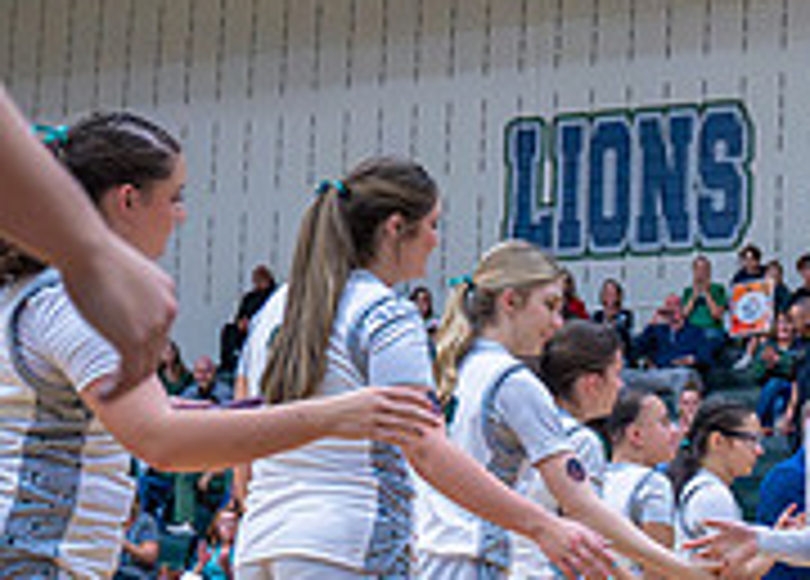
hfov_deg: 20.5
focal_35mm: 92
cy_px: 549
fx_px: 2119
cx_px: 915
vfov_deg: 15.4
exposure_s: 1/1000
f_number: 2.8
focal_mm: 24
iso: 4000
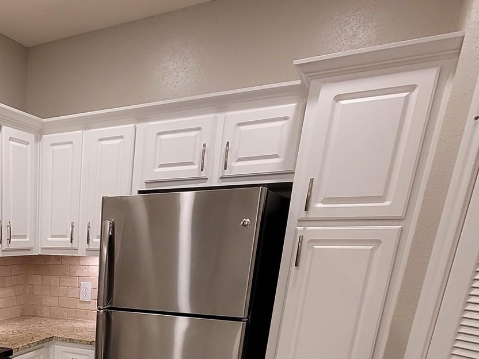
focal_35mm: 32
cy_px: 403
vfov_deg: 36.6
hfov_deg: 48.5
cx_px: 19
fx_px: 443
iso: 200
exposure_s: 1/60
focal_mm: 2.2
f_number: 2.2
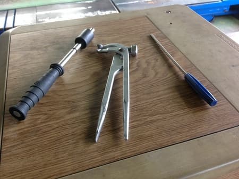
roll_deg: +2.4
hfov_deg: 52.7
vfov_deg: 40.6
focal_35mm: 35
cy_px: 90
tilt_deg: -41.4
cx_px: 120
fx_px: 241
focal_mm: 4.28
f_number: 2.4
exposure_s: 1/15
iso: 125
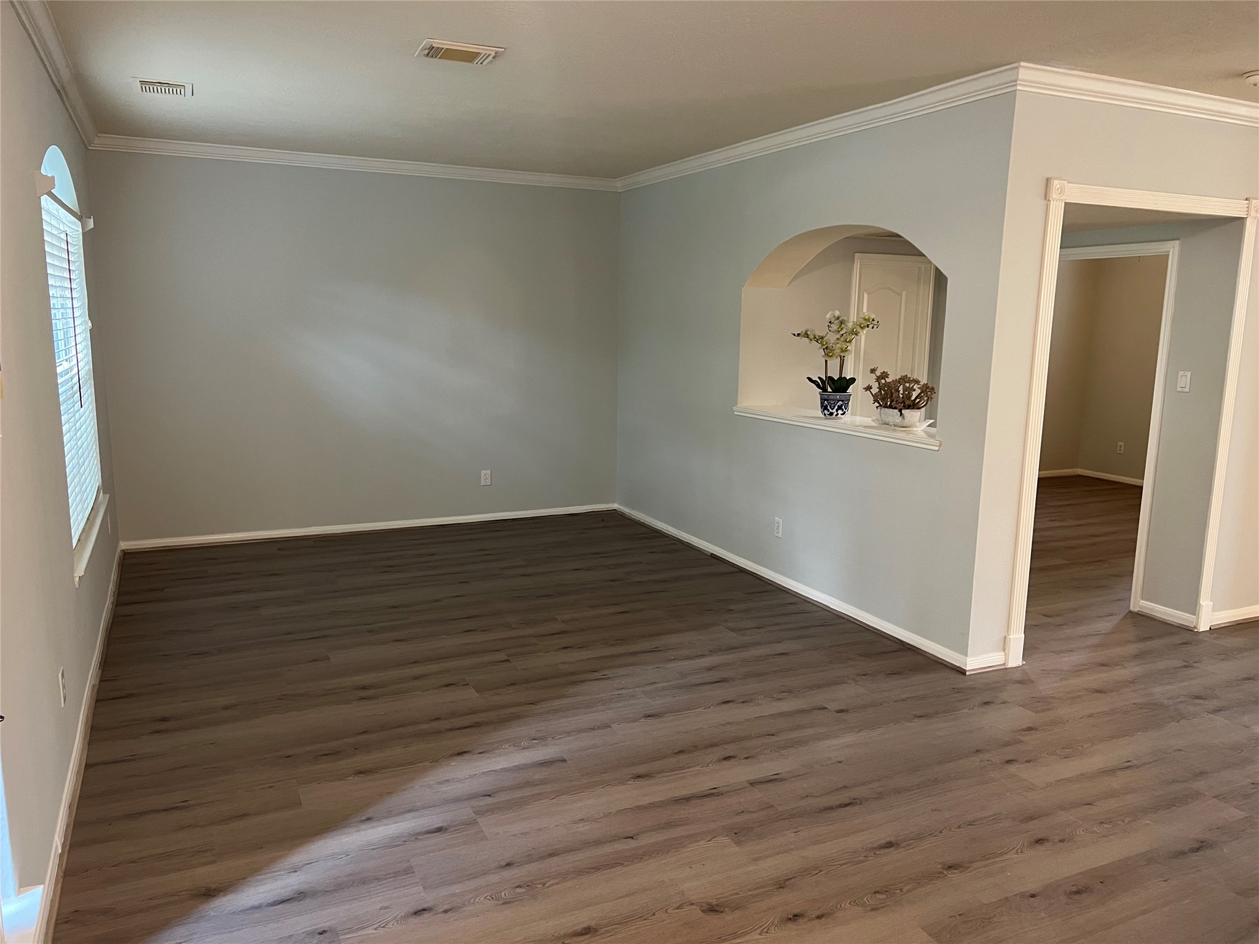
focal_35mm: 26
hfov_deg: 67.3
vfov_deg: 53.1
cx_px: 630
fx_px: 946
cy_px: 472
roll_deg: -1.1
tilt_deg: -10.3
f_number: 1.5
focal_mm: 5.7
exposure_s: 1/60
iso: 200
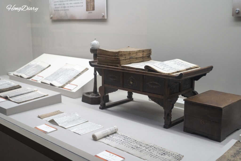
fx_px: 274
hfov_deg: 47.4
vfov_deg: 32.6
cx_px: 120
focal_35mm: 41
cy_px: 80
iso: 2500
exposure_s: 1/160
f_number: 5.6
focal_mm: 41
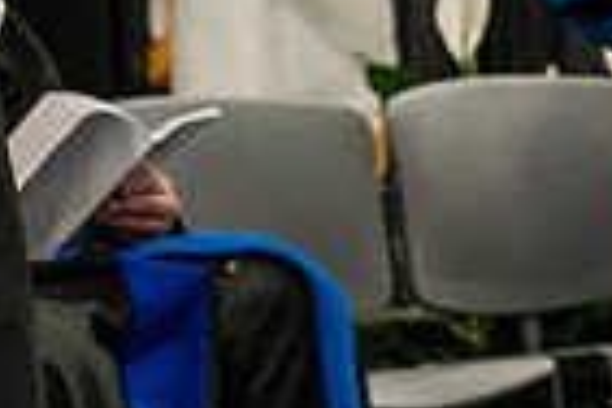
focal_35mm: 316
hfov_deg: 6.3
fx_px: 5372
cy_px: -254
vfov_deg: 4.3
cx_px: -590
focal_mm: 77
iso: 6400
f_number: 5
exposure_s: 1/250
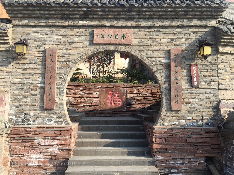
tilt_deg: +5.8
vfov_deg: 48.2
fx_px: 196
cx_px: 117
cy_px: 88
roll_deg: -0.7
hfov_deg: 61.7
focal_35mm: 29
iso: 32
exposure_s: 1/638
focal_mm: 4.15
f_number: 2.2
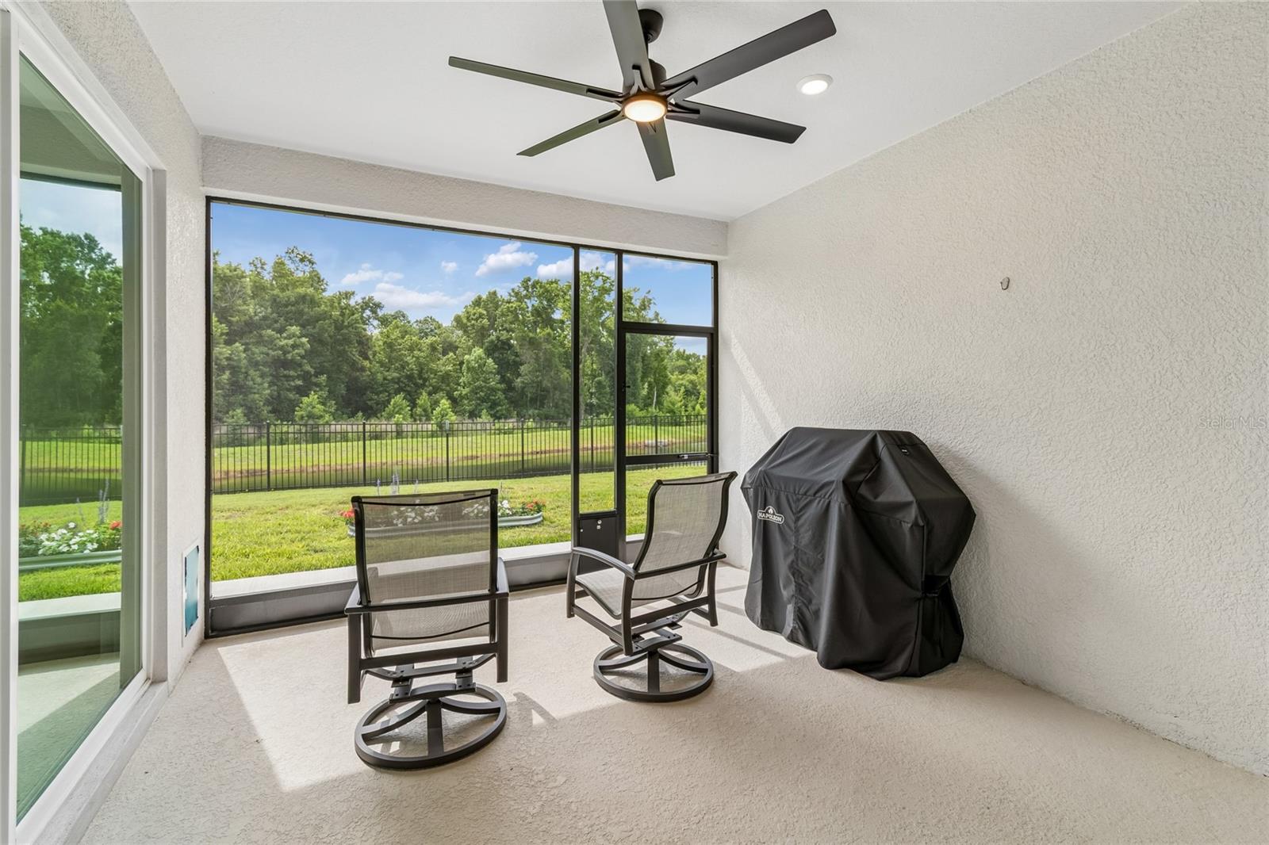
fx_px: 529
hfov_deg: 100.4
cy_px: 422
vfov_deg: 77.3
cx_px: 634
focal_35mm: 15
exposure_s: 1/200
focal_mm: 10
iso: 100
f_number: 7.1
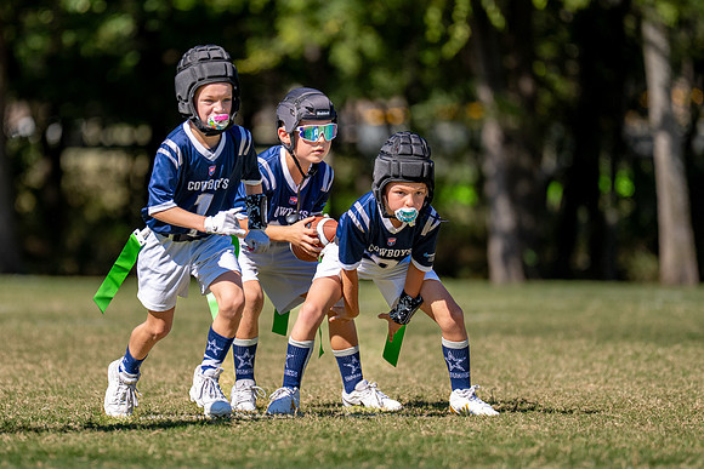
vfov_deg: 4.7
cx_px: 288
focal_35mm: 291
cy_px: 254
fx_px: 5688
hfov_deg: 7.1
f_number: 2.8
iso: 160
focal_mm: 200
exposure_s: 1/3200
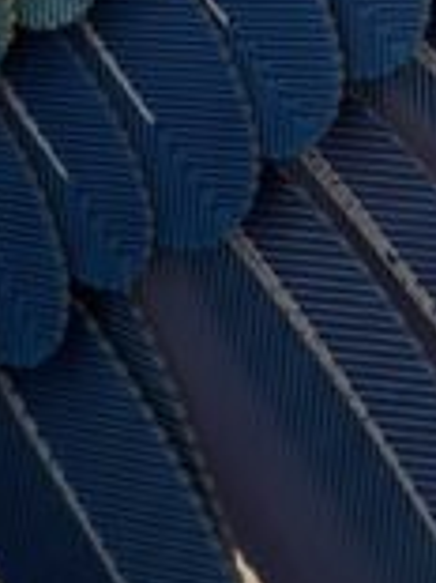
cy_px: -899
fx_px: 2001
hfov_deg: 11.3
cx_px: 864
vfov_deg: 12.3
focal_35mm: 119
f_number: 1.8
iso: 320
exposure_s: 1/50
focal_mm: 5.54
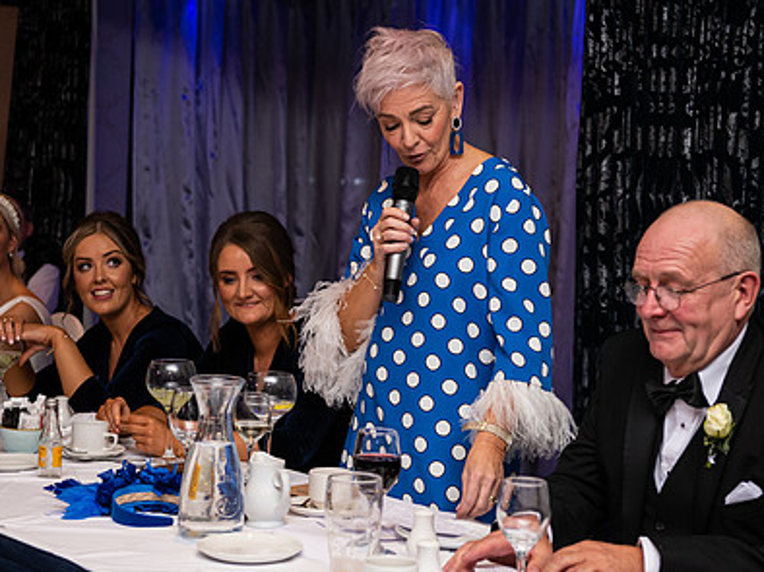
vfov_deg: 21.6
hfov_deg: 28.6
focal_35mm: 68
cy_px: 251
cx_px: 370
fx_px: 1500
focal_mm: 48
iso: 640
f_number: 3.5
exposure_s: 1/160
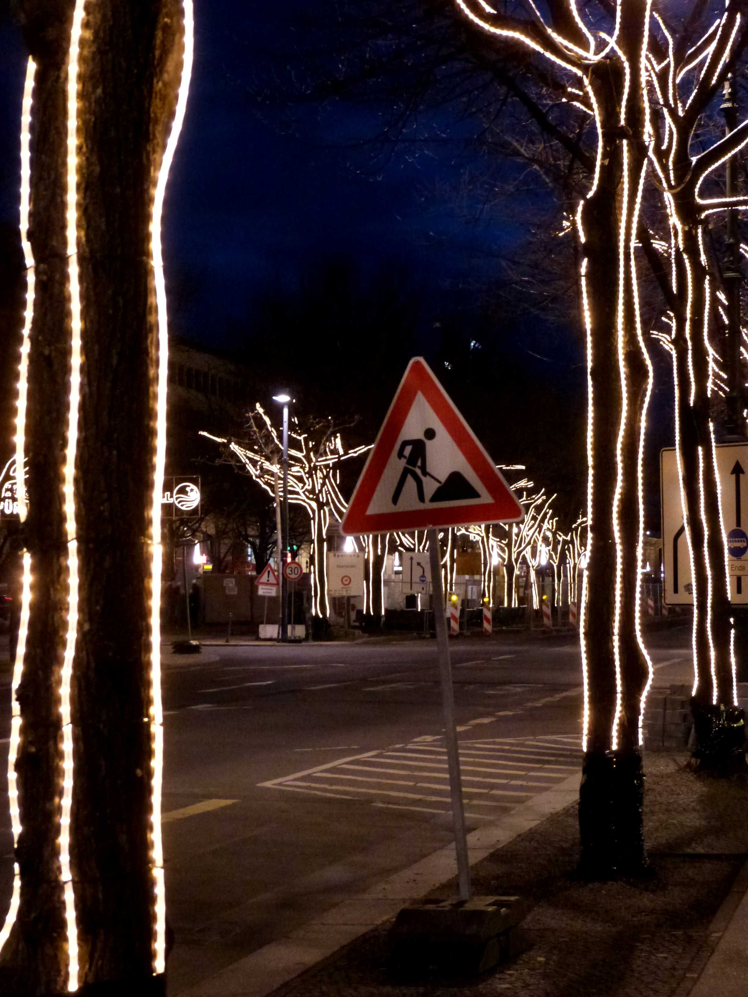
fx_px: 2363
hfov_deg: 18.0
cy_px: 498
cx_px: 374
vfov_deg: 23.8
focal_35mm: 82
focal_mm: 14.8
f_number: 3.4
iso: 800
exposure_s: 1/10
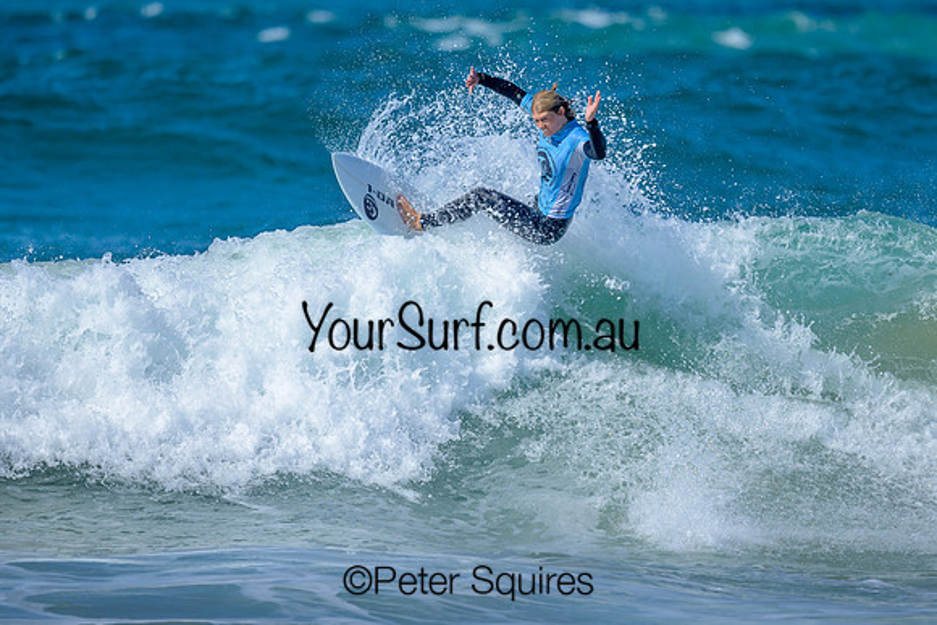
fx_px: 28588
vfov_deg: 1.3
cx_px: 527
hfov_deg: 1.9
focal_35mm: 1098
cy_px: 252
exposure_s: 1/2000
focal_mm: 800
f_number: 6.3
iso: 200
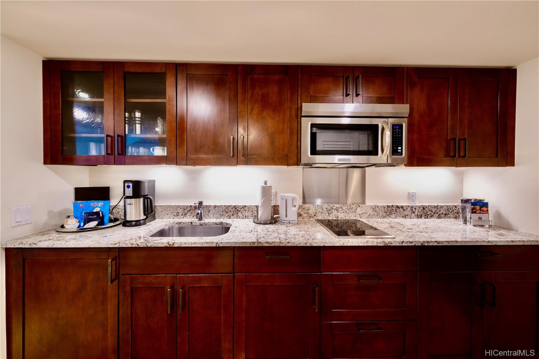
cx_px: 270
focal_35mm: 14
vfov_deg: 81.2
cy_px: 180
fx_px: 210
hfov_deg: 104.3
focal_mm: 14
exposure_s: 1/2.5
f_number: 8
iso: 250
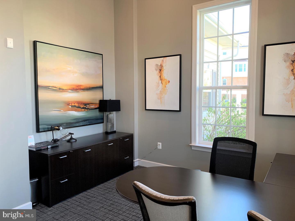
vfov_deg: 53.1
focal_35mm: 26
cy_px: 110
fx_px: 222
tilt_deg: -3.4
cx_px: 148
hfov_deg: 67.3
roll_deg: +0.9
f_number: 1.8
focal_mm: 4.25
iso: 64
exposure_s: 1/60
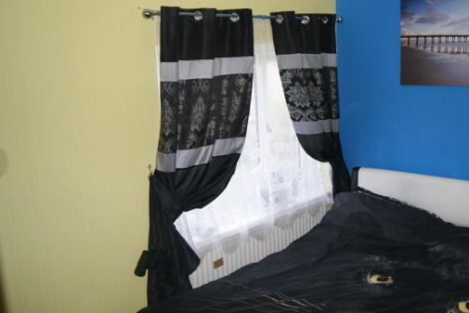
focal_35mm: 35
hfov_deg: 53.7
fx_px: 456
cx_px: 299
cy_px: 122
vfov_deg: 37.7
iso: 250
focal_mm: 18
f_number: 4
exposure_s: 1/160
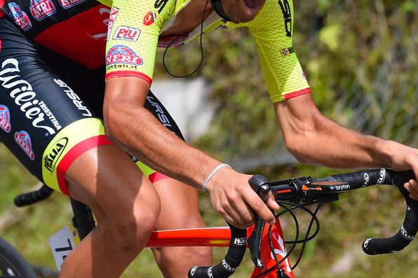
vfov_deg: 2.7
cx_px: 169
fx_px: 5815
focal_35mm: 501
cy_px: 101
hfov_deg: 4.1
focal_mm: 250
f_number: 8
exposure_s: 1/1600
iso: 640
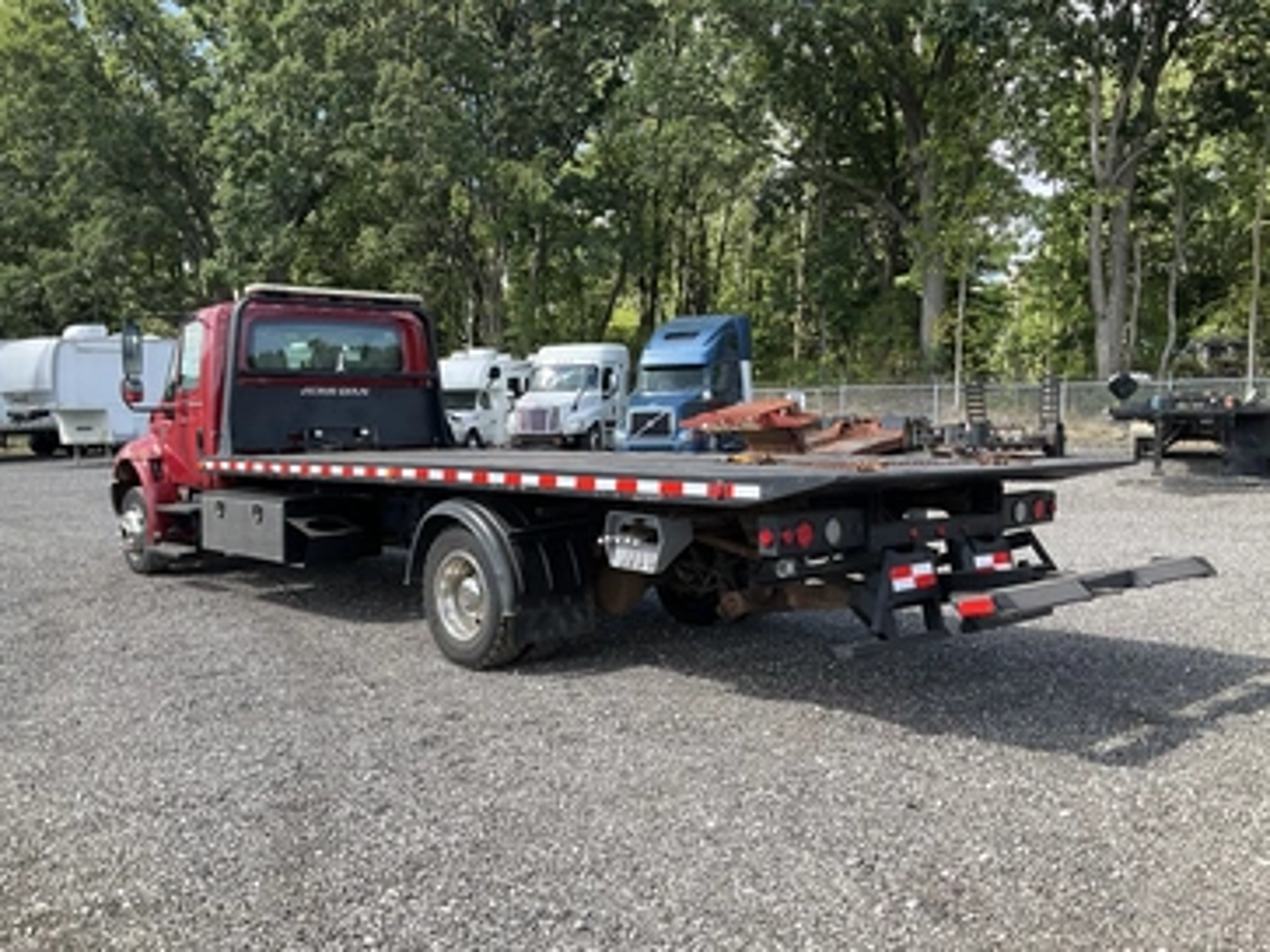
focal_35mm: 32
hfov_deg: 56.8
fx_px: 1174
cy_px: 476
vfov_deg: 44.1
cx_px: 602
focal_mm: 3
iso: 25
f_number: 1.8
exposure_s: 1/435
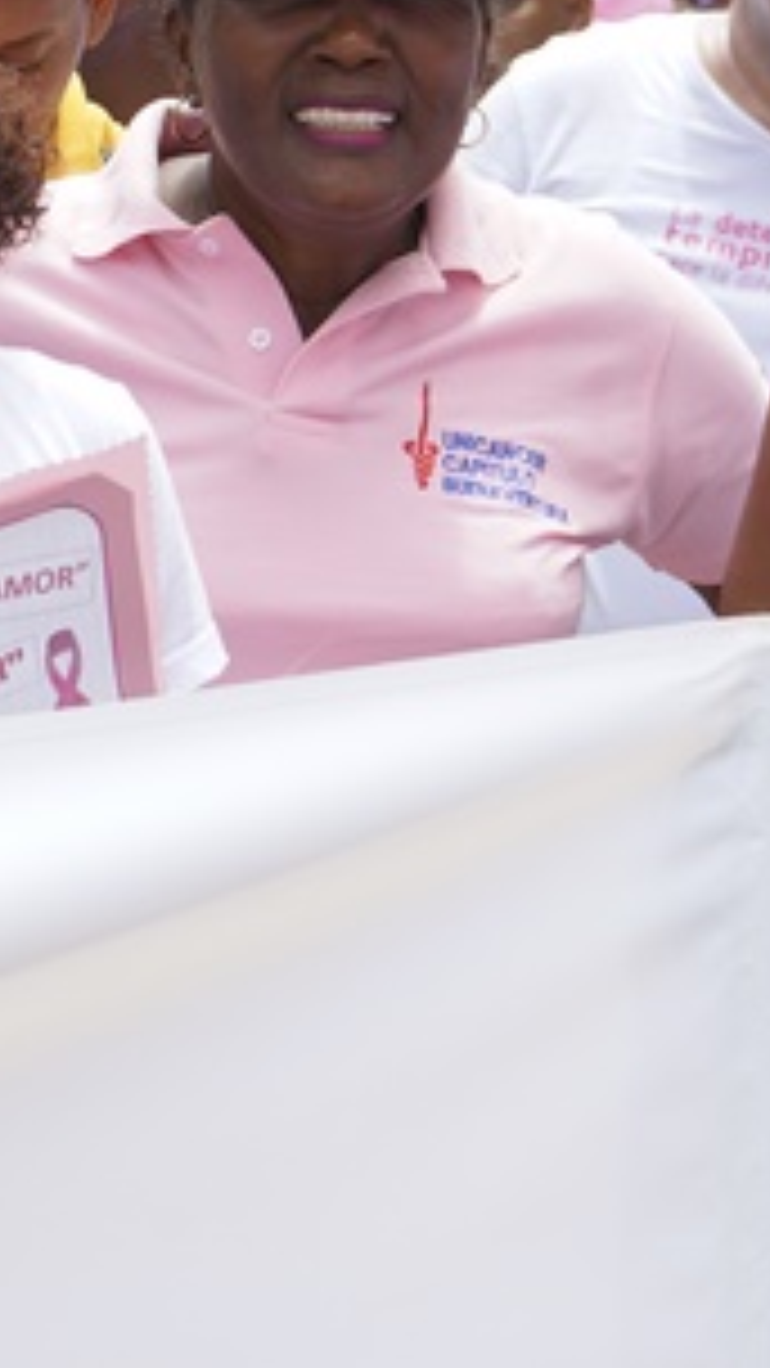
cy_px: 182
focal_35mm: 193
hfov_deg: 6.3
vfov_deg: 11.1
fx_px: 7005
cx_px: 284
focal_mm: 70
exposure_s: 1/250
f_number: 8
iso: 200
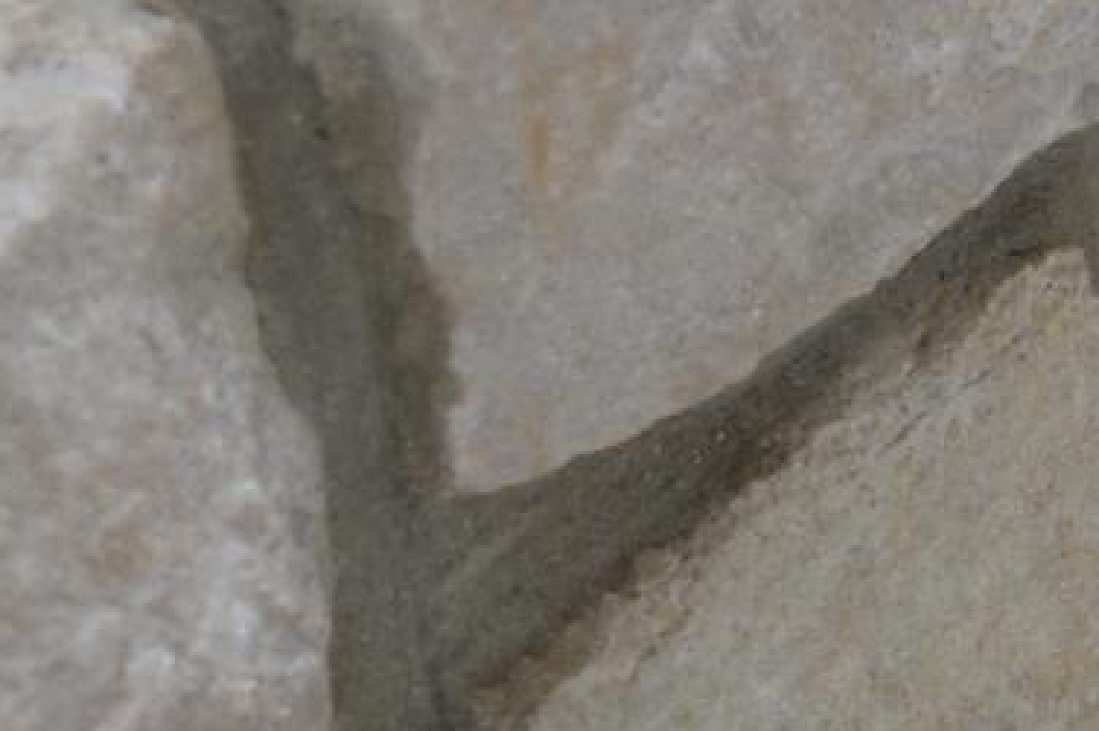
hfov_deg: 9.7
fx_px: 6216
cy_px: 497
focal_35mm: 204
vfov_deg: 6.7
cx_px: 1807
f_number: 4.5
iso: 400
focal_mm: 25
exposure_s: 1/80
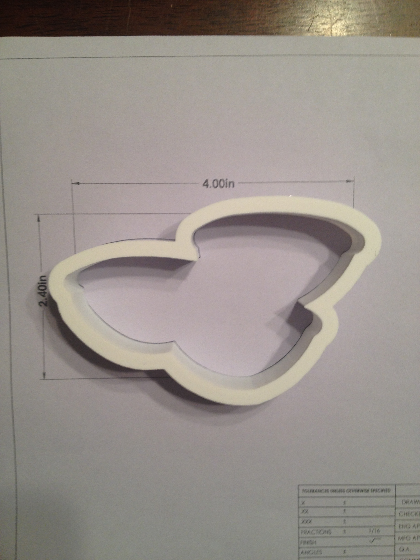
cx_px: 210
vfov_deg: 52.6
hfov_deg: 40.7
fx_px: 566
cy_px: 280
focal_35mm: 35
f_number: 2.4
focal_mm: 4.28
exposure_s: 1/20
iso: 64
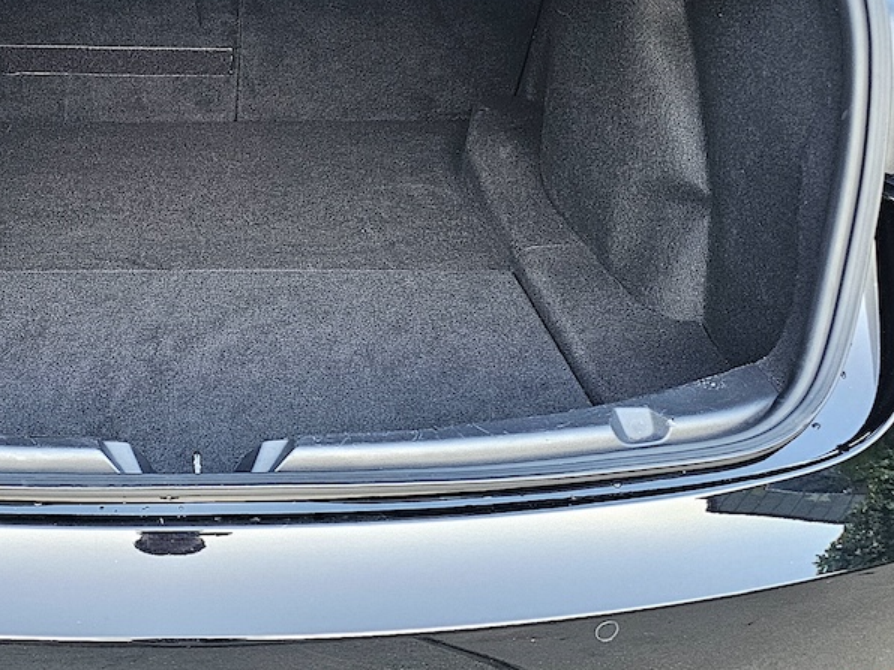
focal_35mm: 54
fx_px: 1395
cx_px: 196
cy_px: 276
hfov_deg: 34.6
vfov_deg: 27.0
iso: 500
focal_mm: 6.3
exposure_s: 1/120
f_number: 1.7
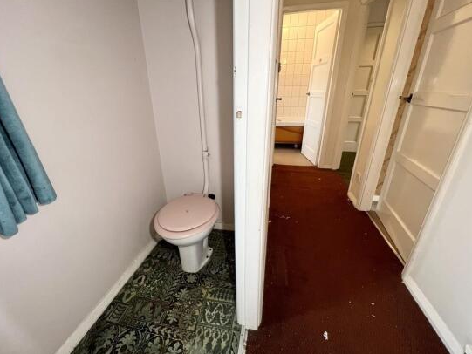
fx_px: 191
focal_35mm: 14
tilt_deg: -22.6
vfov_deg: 85.7
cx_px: 233
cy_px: 171
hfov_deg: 102.0
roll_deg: +0.5
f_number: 1.8
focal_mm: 1.57
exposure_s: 1/50
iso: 160
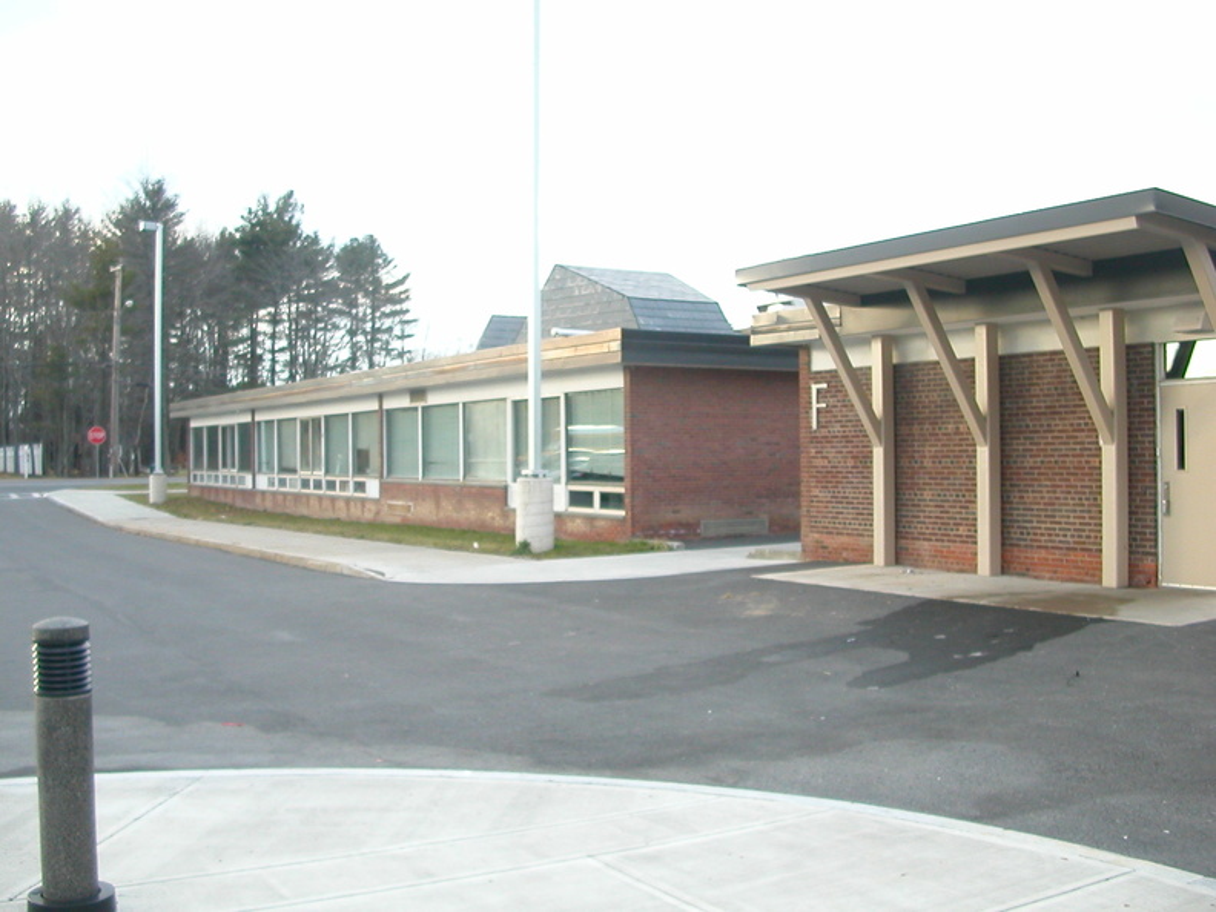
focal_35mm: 37
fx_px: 1300
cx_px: 608
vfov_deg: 38.7
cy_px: 456
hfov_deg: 50.1
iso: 100
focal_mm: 5.6
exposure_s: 1/98.6
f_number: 2.7
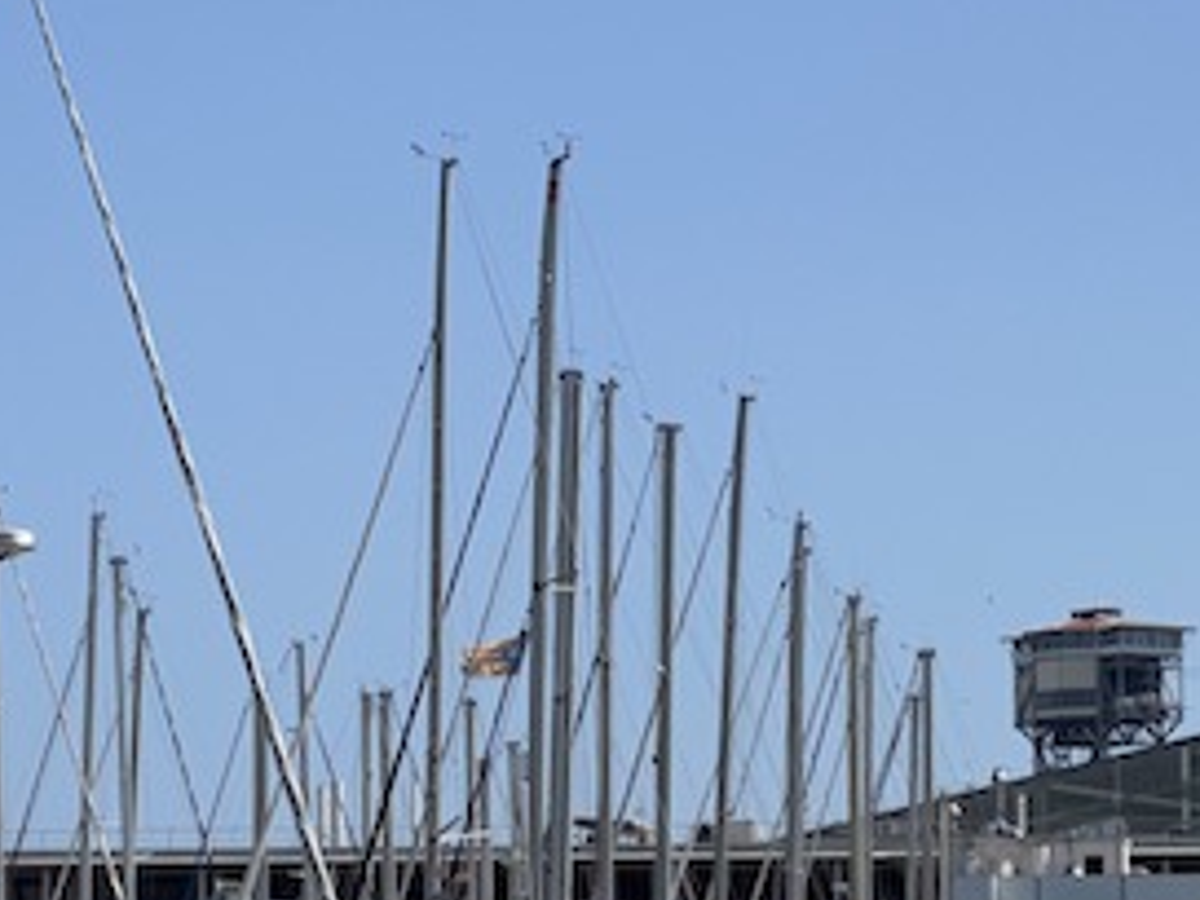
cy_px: 666
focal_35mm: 153
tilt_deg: +6.7
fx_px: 5304
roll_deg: +1.3
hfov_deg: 12.9
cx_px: 547
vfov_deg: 9.7
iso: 25
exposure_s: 1/3690
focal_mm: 6
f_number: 2
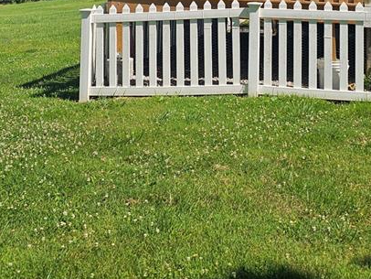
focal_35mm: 58
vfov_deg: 23.0
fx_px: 622
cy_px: -64
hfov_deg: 33.1
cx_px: 218
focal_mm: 6.3
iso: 10
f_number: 1.7
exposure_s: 1/1064
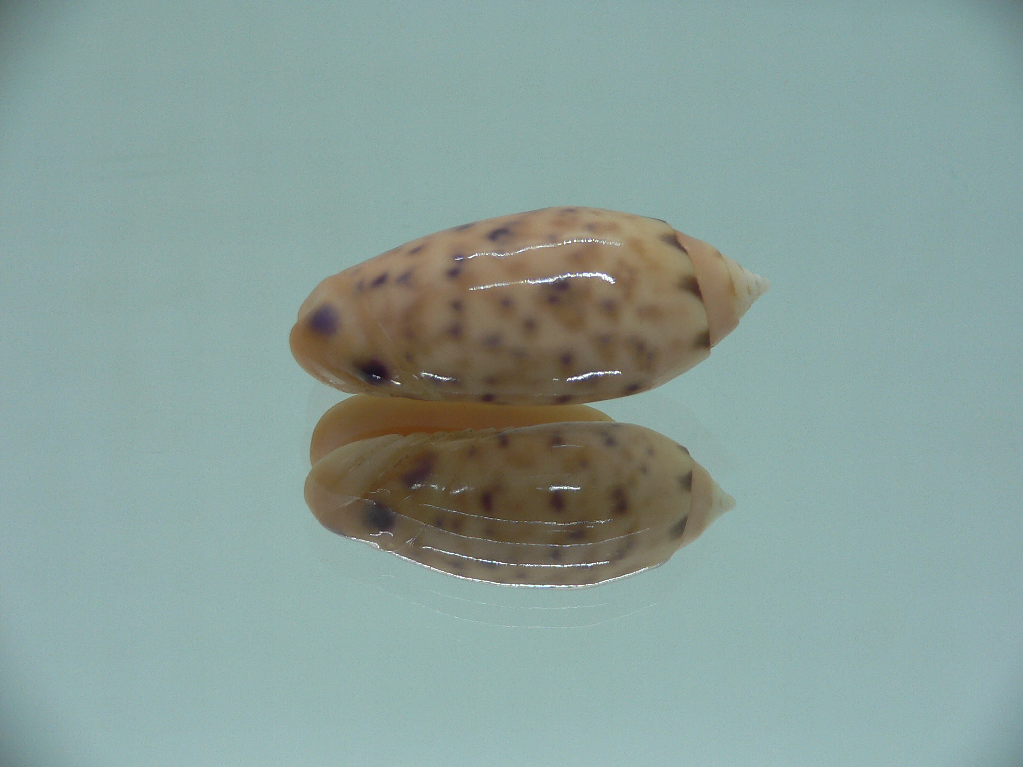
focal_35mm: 35
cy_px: 384
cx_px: 512
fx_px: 1034
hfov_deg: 52.6
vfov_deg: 40.7
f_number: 2.8
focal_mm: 4.6
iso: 80
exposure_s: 1/60
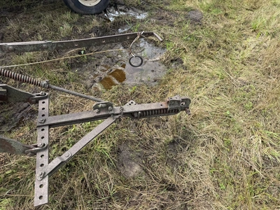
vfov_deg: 56.8
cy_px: 105
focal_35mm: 24
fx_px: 194
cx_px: 140
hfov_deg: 71.6
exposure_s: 1/1156
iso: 80
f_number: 1.78
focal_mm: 6.76
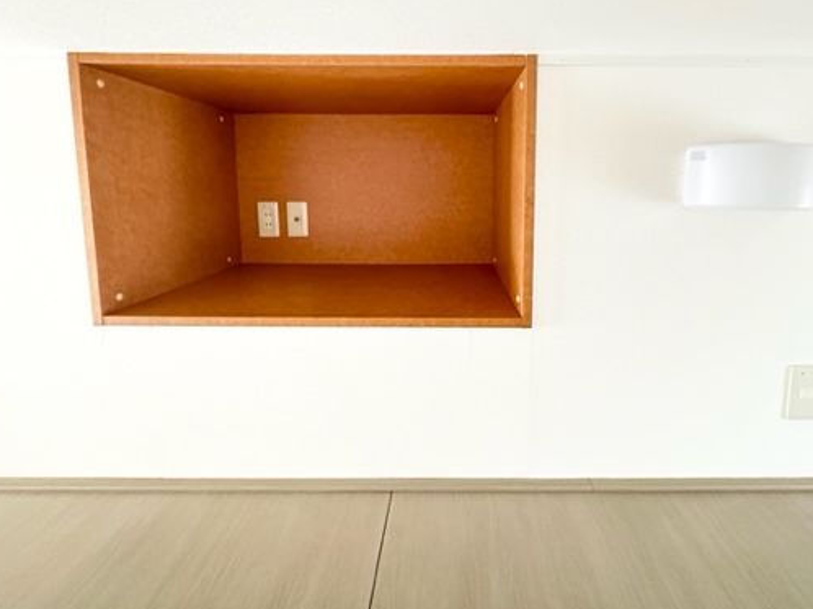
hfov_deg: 87.5
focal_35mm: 18
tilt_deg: -6.6
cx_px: 449
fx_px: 423
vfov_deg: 70.4
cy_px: 229
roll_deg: -0.1
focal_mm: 2.22
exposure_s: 1/37
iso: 1600
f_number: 2.2
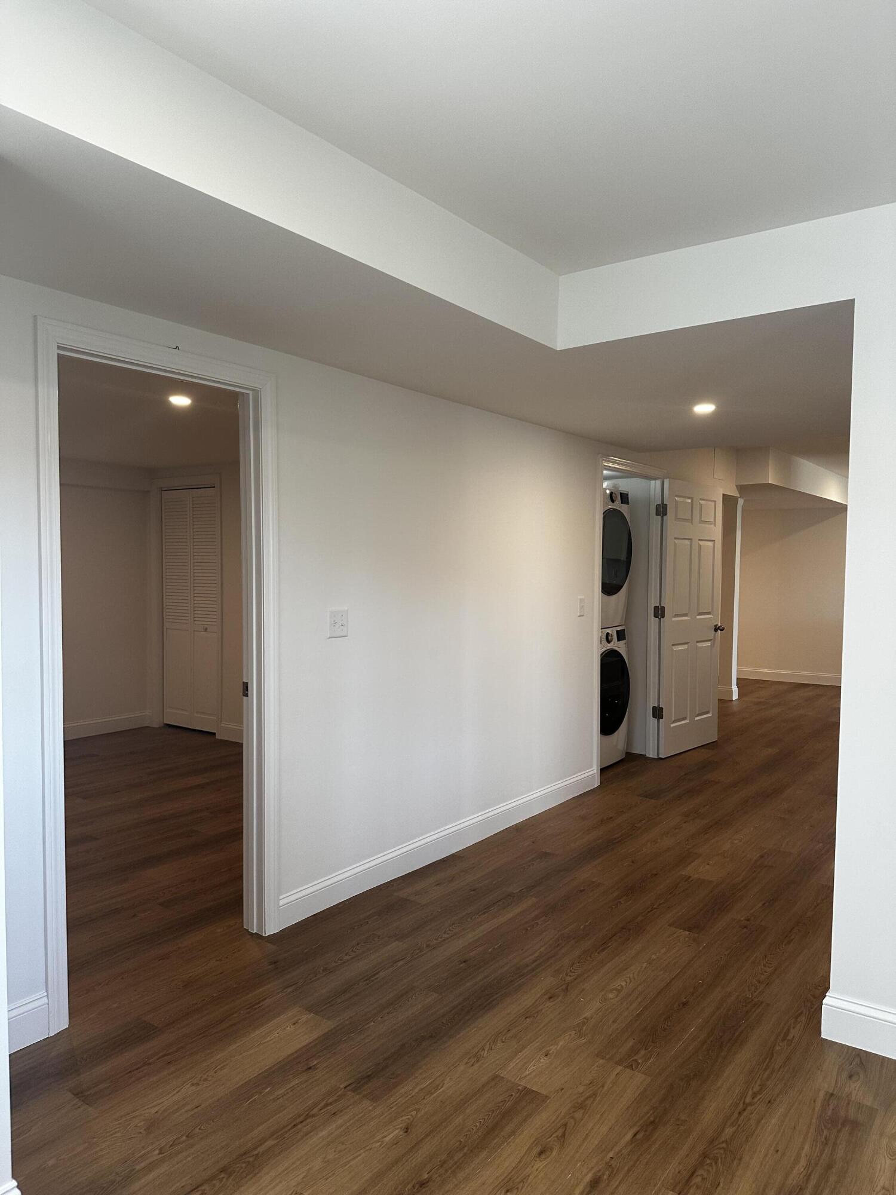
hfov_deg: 56.8
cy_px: 598
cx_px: 448
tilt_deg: -0.3
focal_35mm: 24
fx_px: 828
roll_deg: +0.0
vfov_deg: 71.6
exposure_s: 1/120
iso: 160
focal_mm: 6.86
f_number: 1.78
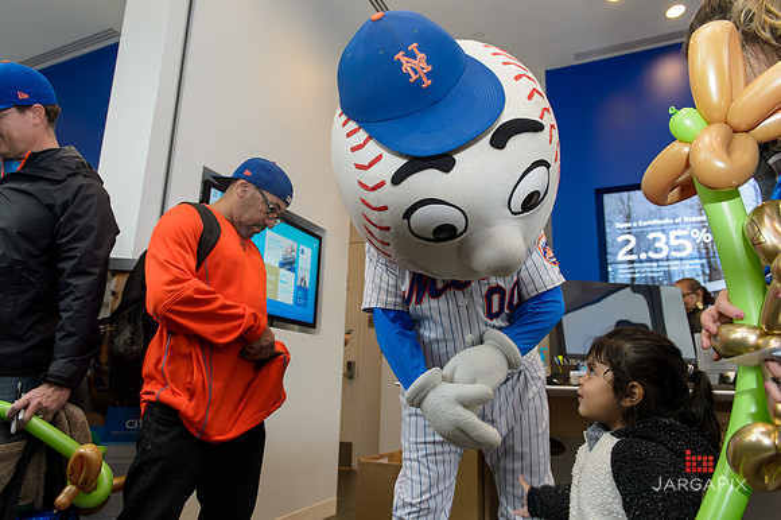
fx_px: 520
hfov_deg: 73.8
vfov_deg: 53.1
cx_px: 390
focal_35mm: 24
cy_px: 260
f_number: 4.5
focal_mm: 24
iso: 800
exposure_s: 1/125
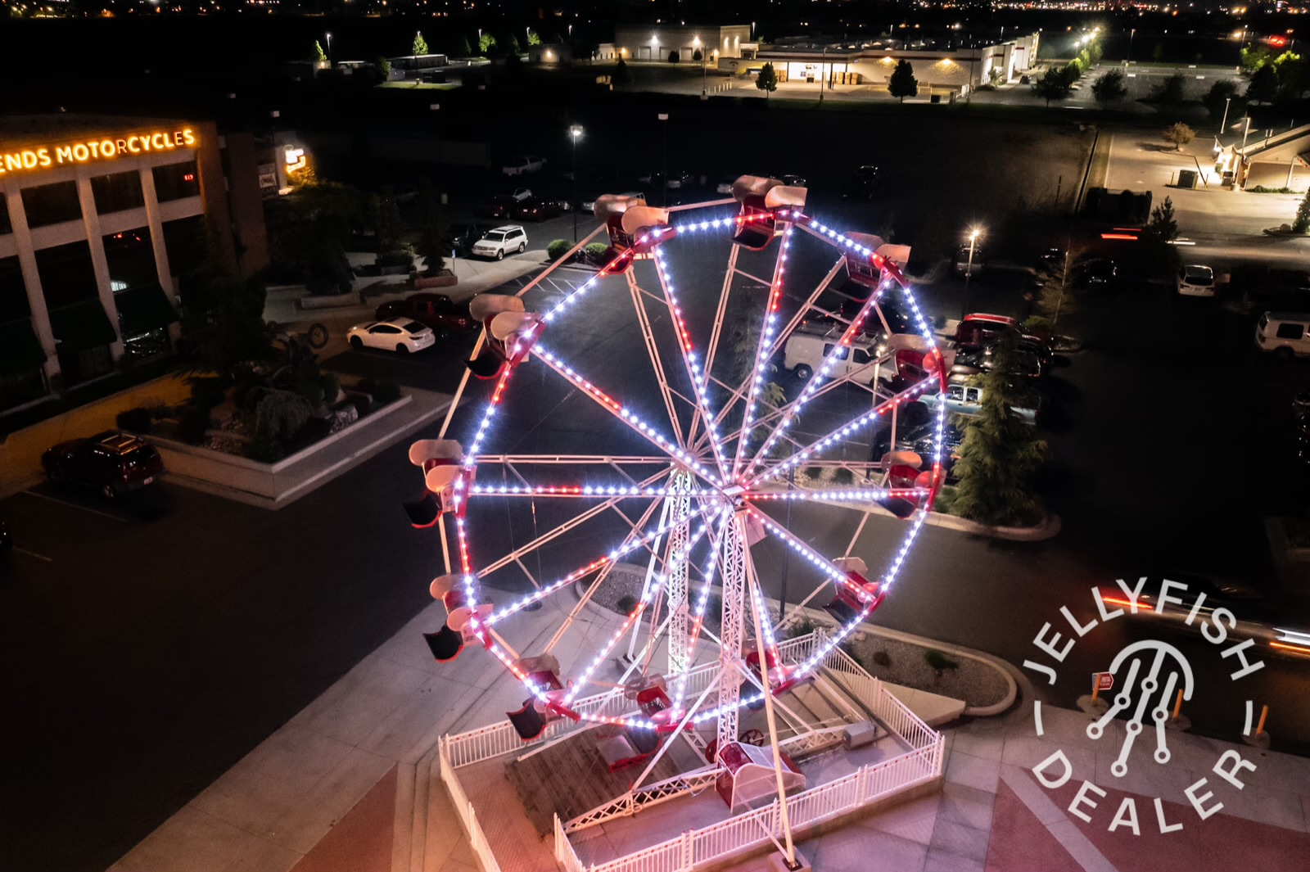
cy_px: 436
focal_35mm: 28
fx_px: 1018
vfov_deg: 46.4
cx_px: 655
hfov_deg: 65.5
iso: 3200
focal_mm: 10.26
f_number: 5.6
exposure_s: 1/4
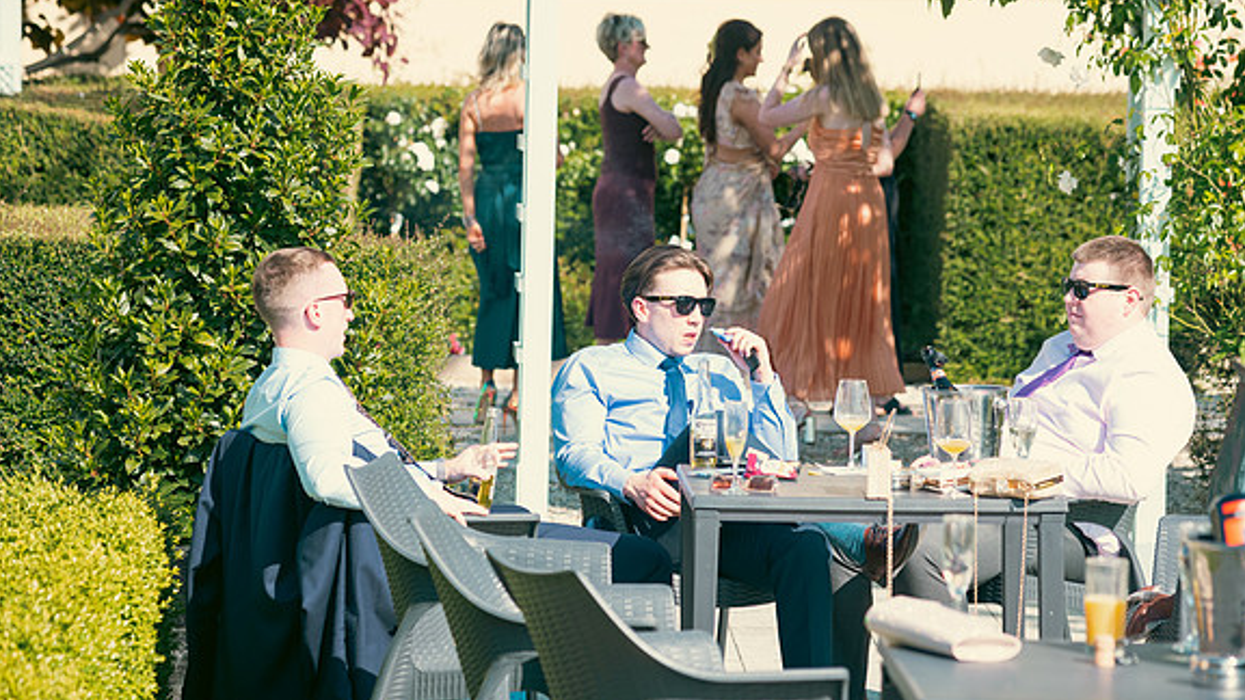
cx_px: 622
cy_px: 321
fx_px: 5051
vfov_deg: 7.9
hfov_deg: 14.1
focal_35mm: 153
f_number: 5
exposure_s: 1/500
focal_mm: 145
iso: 200
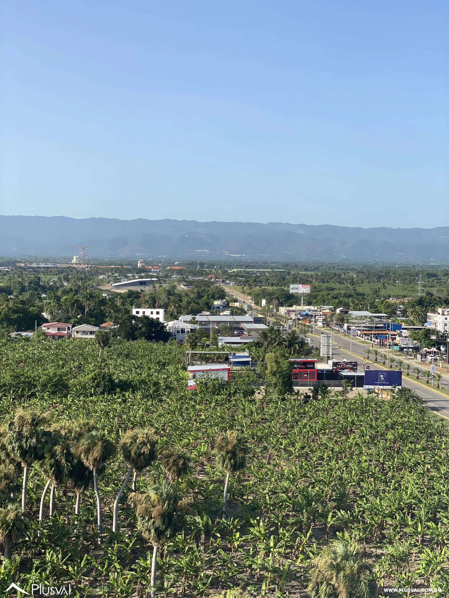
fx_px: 899
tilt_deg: -1.8
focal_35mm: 52
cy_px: 299
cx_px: 224
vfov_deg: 36.8
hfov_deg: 28.0
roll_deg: -1.4
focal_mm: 6
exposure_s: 1/1546
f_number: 2
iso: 20
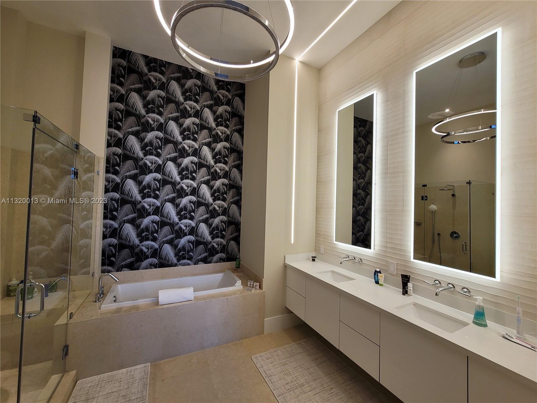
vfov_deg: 89.9
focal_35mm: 13
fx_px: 202
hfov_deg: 106.2
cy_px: 202
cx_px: 268
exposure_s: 1/119
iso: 100
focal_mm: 2.2
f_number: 2.2
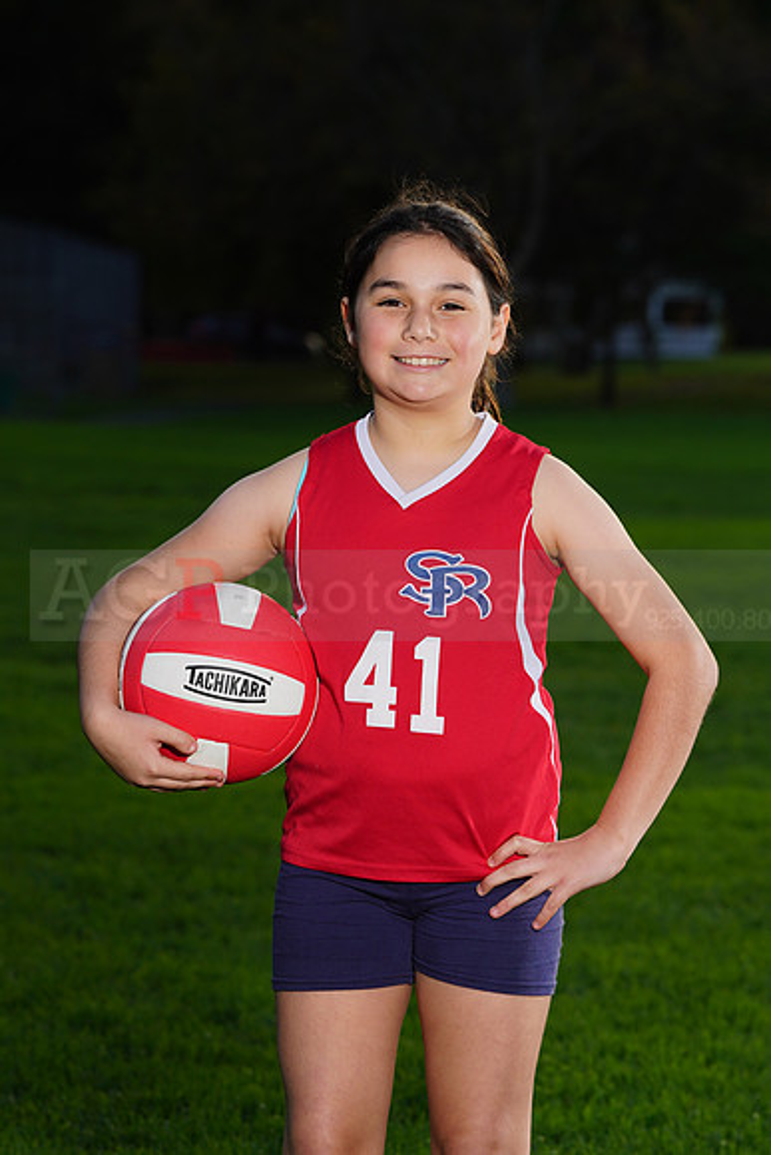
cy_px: 578
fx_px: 6068
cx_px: 386
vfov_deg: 10.9
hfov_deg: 7.3
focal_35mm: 189
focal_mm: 189
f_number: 10
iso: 200
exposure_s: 1/250
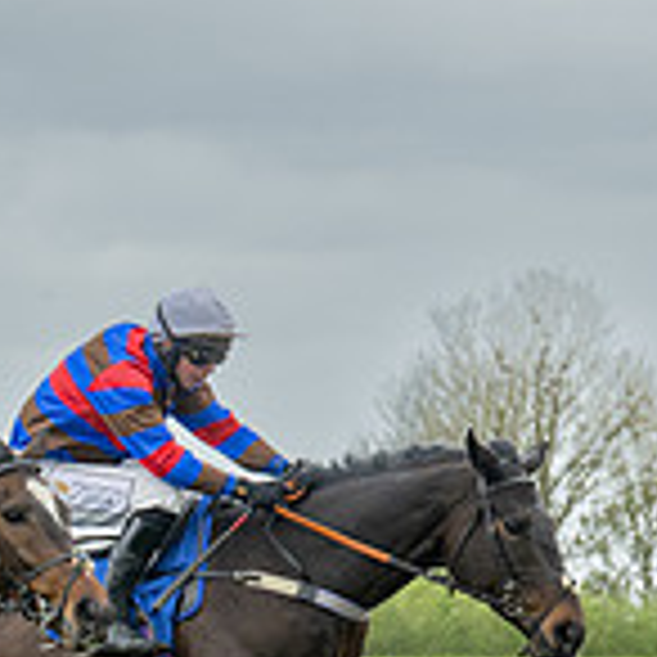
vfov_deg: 4.9
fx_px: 7601
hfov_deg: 4.9
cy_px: 921
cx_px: -235
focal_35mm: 354
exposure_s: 1/1000
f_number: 5
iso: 400
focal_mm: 70
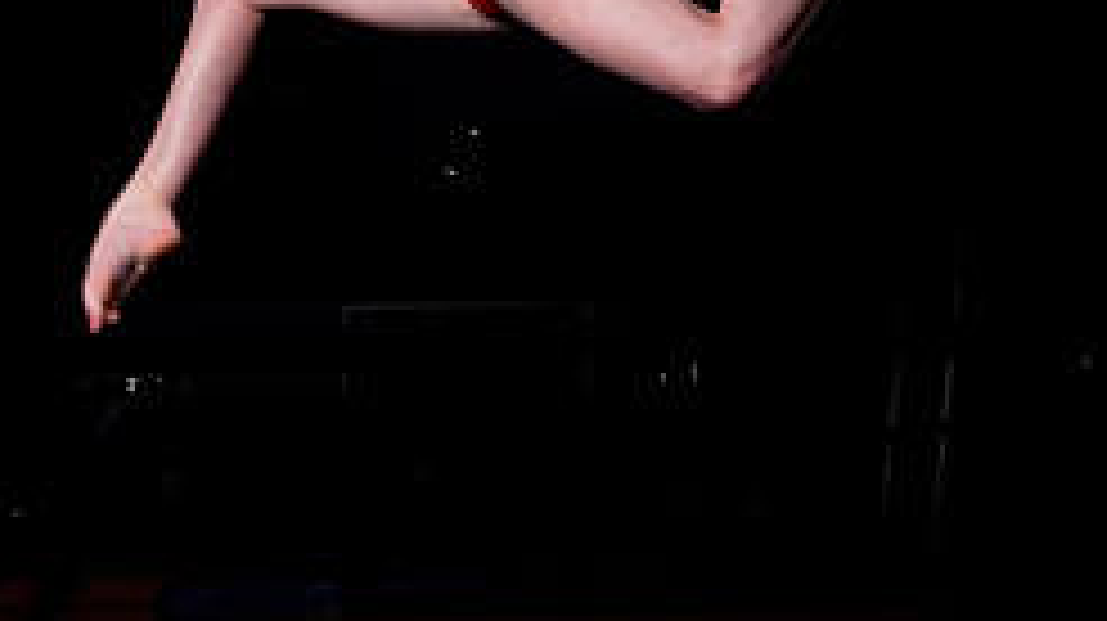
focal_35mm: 115
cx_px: 549
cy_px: -378
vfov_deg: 10.1
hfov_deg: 18.6
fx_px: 3373
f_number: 18
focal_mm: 60
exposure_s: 1/200
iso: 100
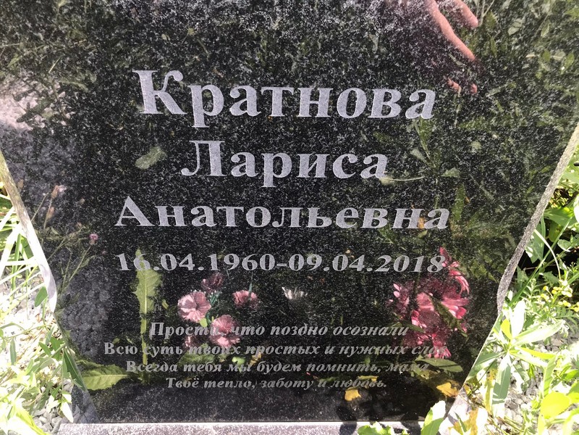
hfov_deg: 63.4
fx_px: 468
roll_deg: -2.0
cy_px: 218
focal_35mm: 28
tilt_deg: -41.2
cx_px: 290
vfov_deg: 49.7
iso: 20
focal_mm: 3.99
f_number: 1.8
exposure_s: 1/190
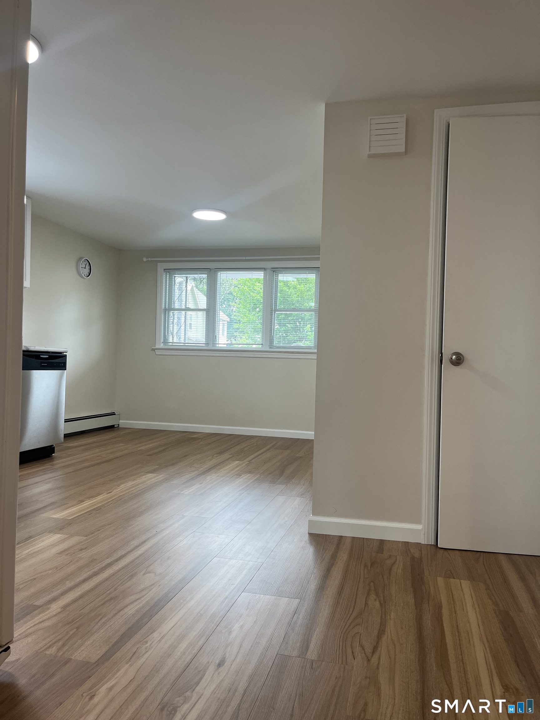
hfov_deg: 53.1
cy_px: 360
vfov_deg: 67.3
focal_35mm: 26
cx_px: 270
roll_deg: -0.5
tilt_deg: +1.4
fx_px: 541
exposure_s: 1/121
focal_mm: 5.1
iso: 80
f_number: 1.6
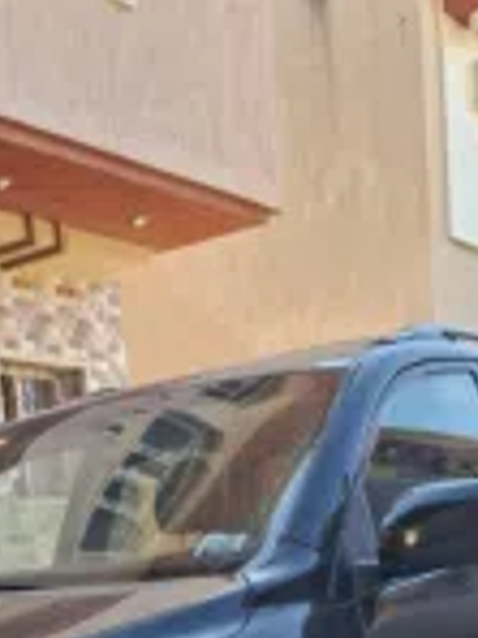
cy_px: 789
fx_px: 1142
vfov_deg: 27.1
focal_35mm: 62
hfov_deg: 23.6
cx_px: 181
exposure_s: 1/400
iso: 50
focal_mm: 5.54
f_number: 1.8
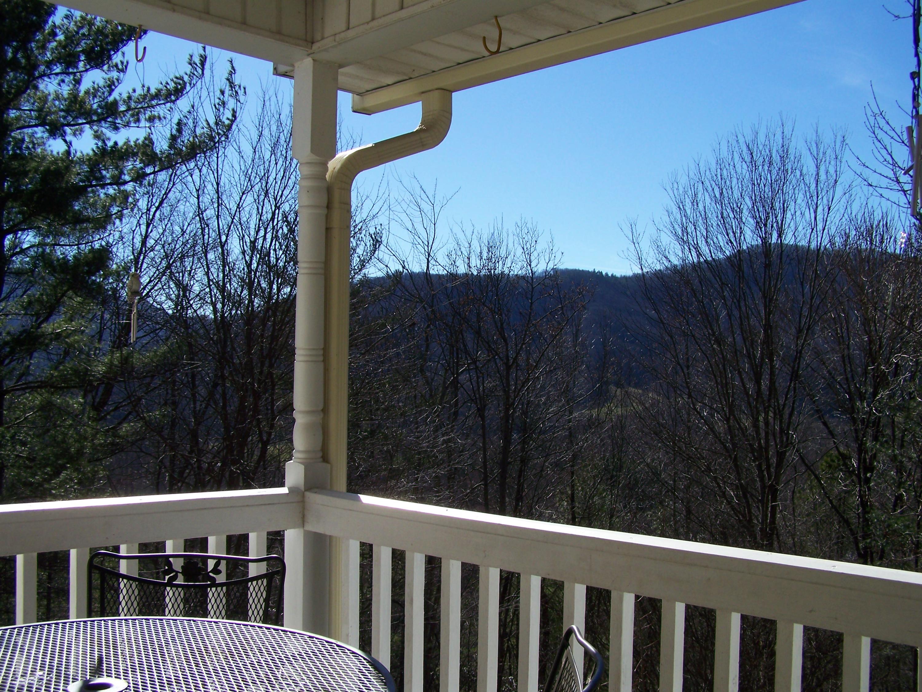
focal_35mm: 38
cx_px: 461
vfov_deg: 37.7
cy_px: 346
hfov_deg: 49.0
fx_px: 1012
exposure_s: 1/640
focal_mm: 6.3
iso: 64
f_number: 4
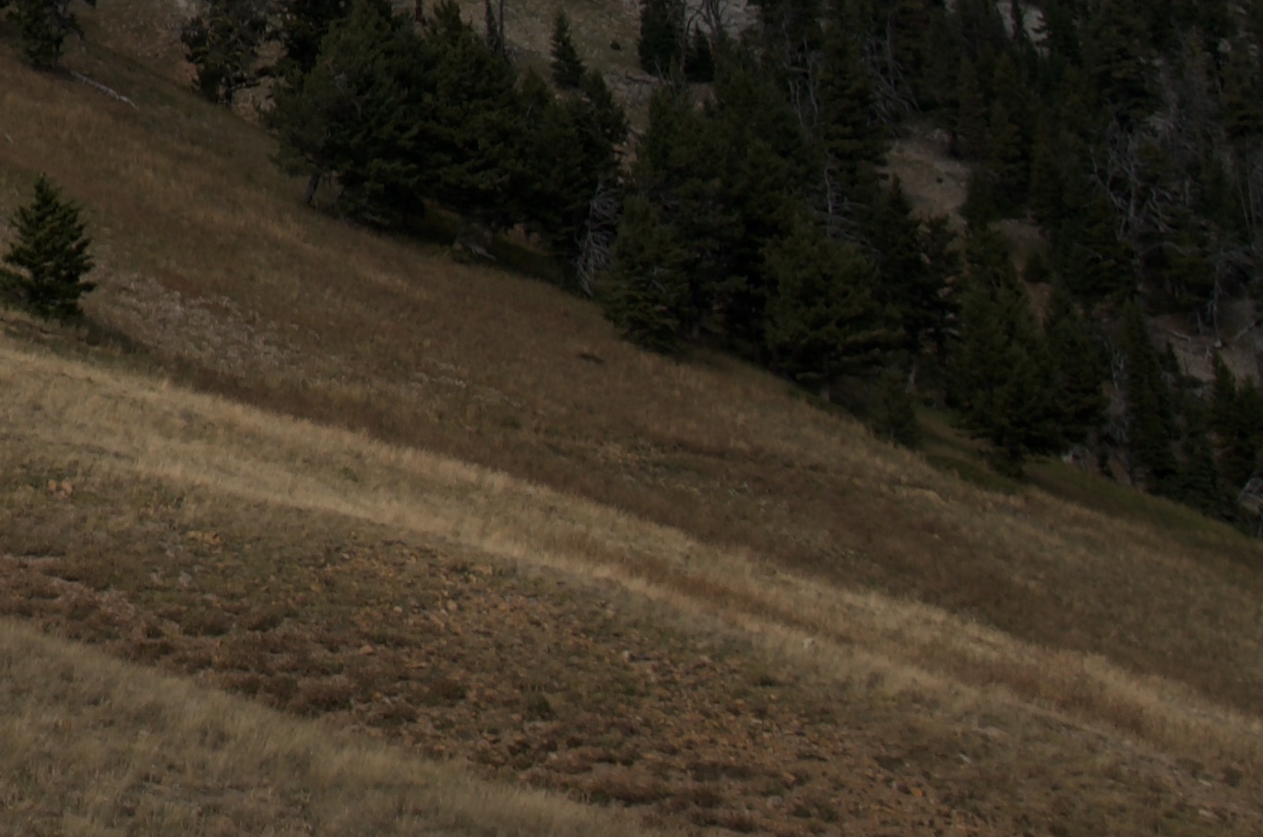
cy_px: -426
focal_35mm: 108
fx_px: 3781
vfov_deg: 12.0
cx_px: -656
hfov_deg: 17.1
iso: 100
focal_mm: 20
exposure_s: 1/500
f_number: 5
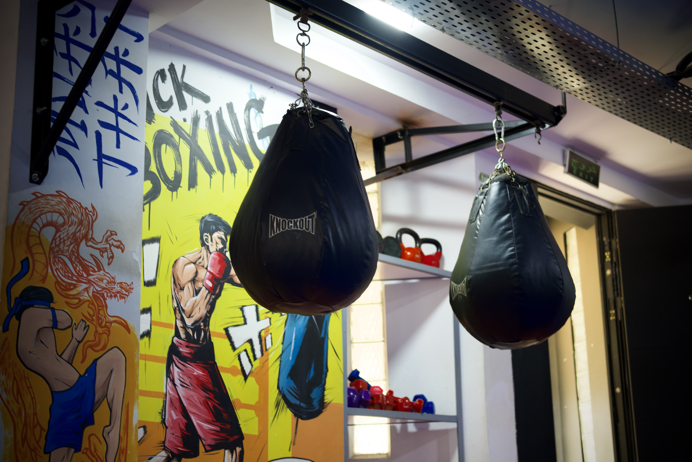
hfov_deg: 37.9
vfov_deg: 25.8
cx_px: 346
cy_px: 231
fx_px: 1009
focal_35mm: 52
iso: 200
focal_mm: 35
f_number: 1.7
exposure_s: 1/100
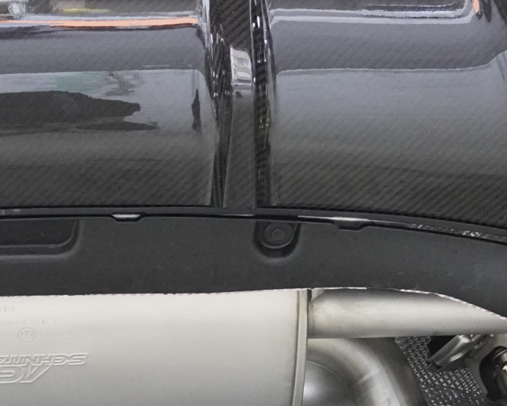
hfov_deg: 15.5
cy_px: 324
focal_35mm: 122
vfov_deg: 12.6
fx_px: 1827
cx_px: 7
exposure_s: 1/160
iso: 4000
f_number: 4
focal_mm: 23
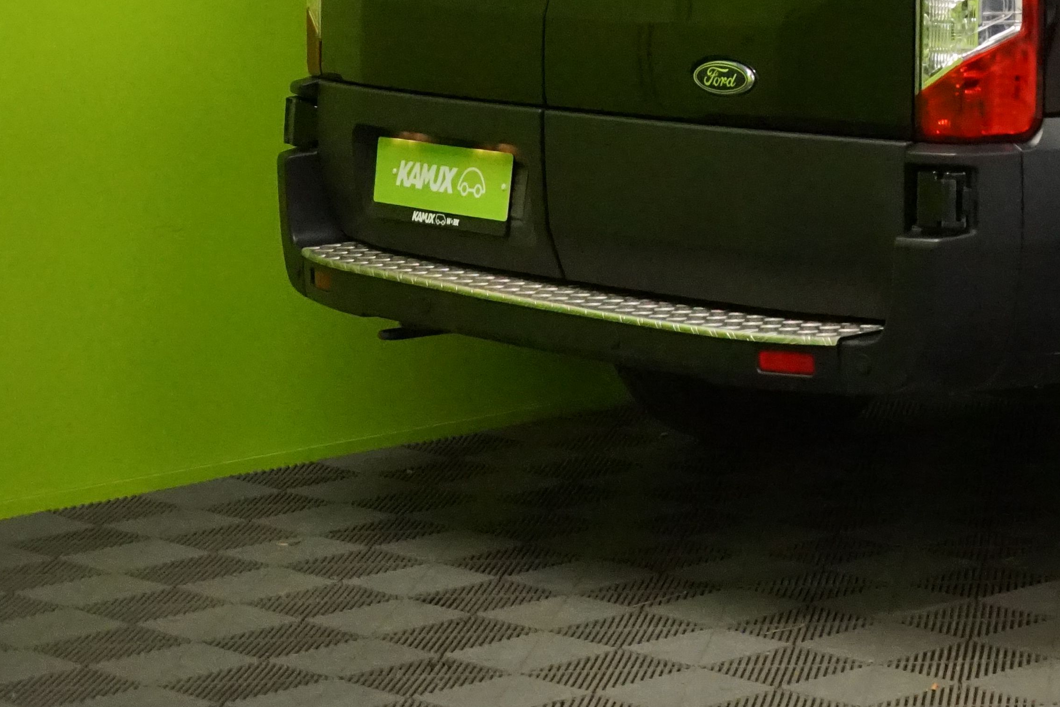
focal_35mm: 125
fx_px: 3680
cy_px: -160
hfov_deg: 15.6
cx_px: 1385
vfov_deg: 10.8
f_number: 4.5
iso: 8000
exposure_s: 1/500
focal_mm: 47
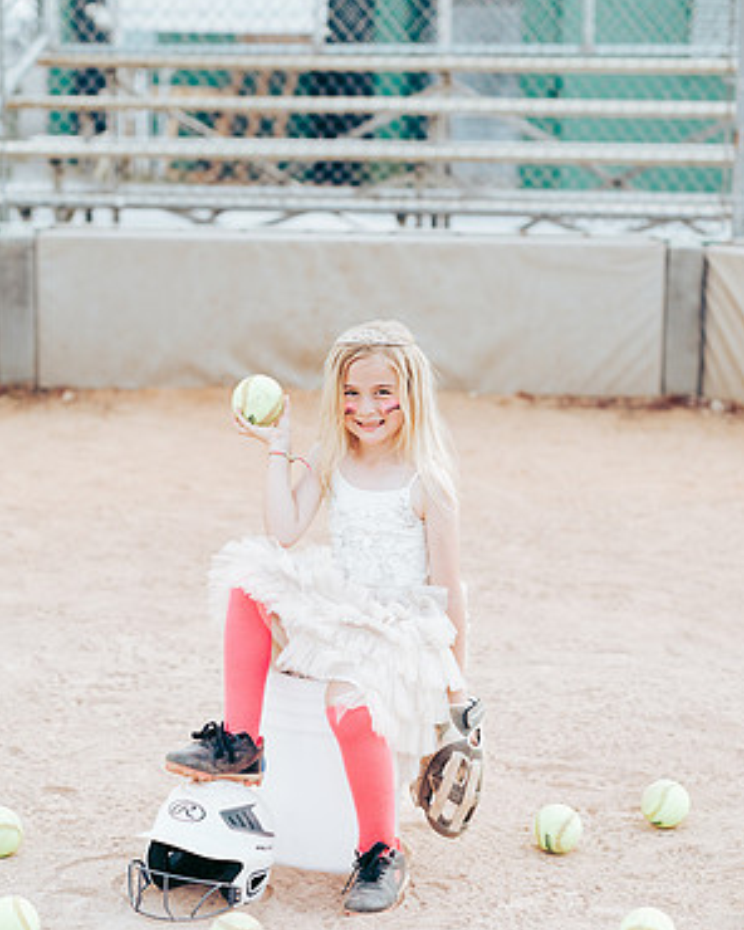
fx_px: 2670
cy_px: 493
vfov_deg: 19.8
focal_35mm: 97
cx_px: 375
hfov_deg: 15.9
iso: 160
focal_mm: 85
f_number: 2.8
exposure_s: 1/400
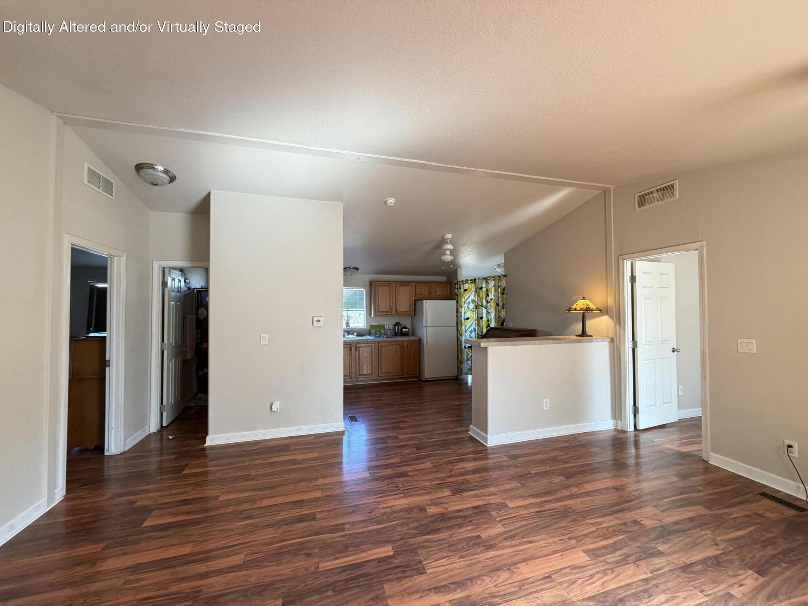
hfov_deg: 102.1
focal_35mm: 14
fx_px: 327
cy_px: 303
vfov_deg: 85.7
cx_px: 404
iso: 320
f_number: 2.2
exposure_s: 1/75
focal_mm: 2.22
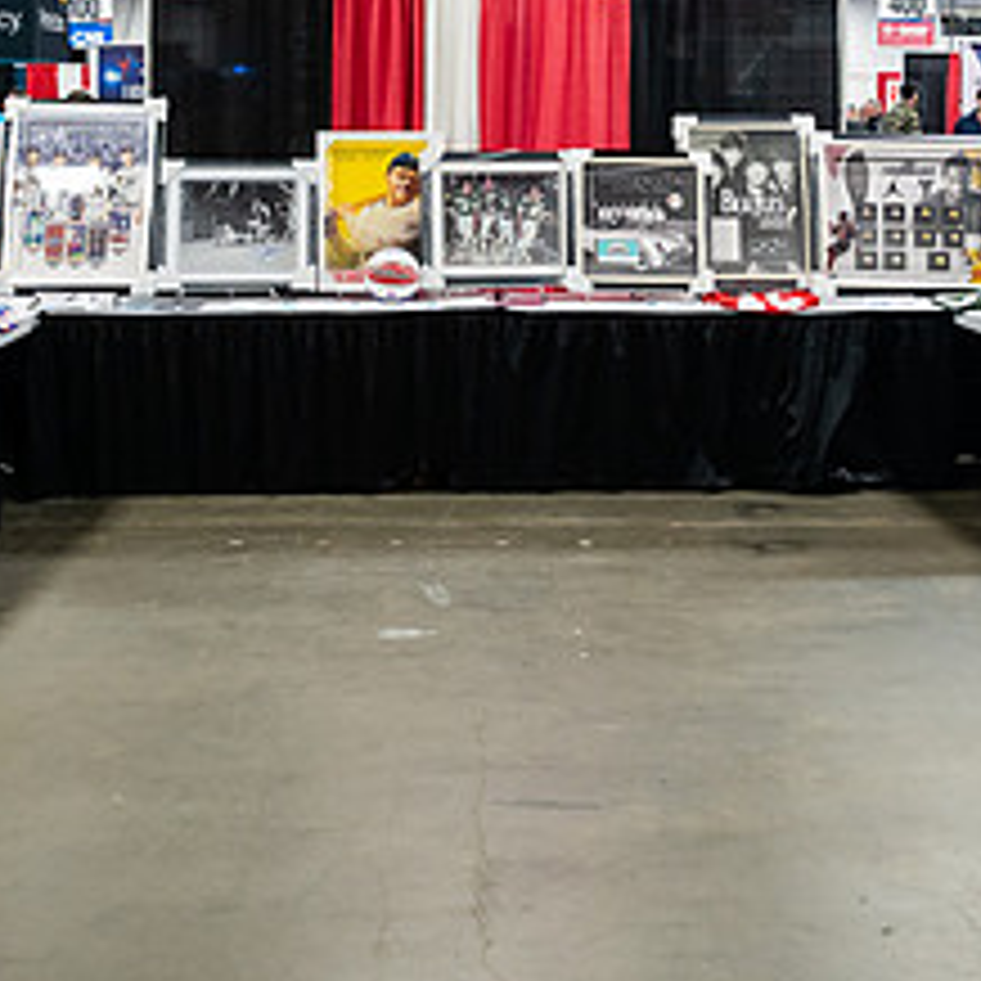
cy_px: 243
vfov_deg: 28.2
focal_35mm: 60
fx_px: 1924
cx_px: 531
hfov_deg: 28.6
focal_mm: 26.5
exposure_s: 1/200
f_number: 3.2
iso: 3200
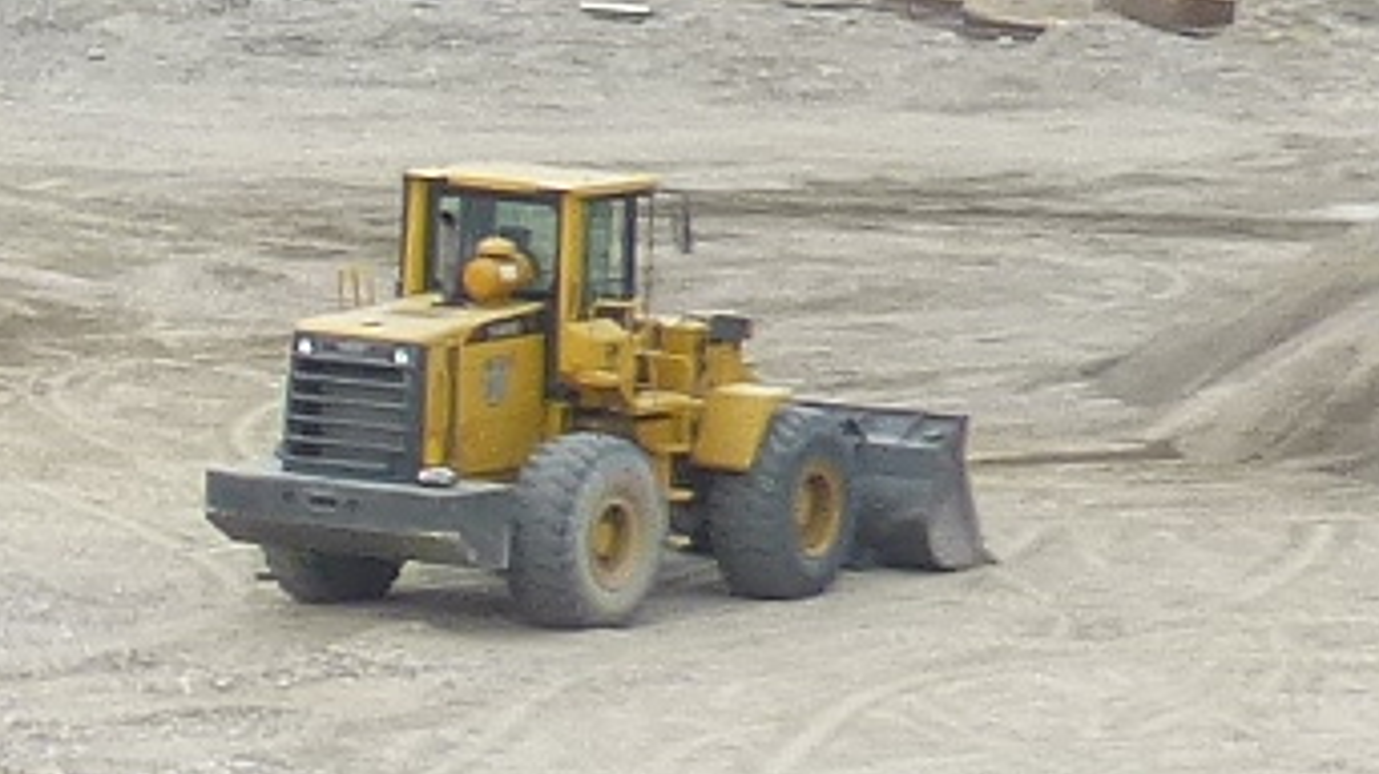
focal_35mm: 538
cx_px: -3367
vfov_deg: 2.3
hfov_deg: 3.9
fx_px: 19663
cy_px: 609
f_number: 4.9
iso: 100
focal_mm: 11.7
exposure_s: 1/160
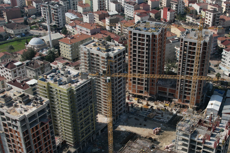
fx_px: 313
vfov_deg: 27.2
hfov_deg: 39.8
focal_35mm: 49
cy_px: 113
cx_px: 157
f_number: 2.8
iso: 110
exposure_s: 1/3200
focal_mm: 8.38
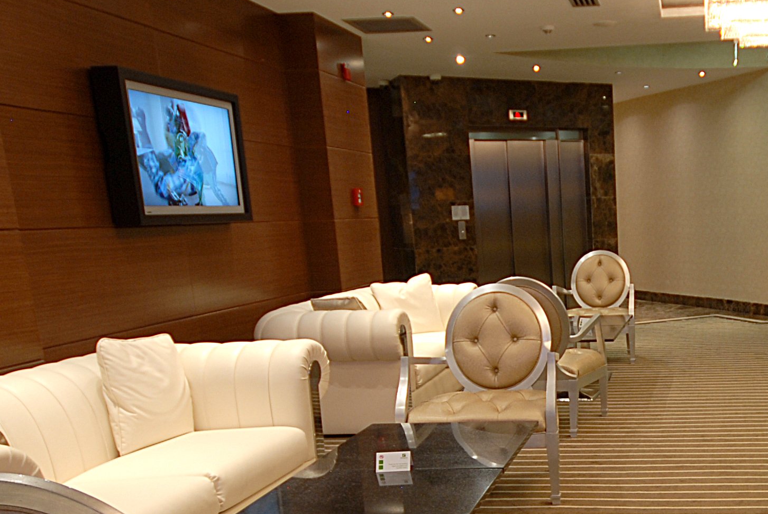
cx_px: 634
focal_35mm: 40
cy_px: 408
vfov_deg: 32.6
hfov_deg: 45.5
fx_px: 854
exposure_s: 1/5
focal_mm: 10
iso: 100
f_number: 4
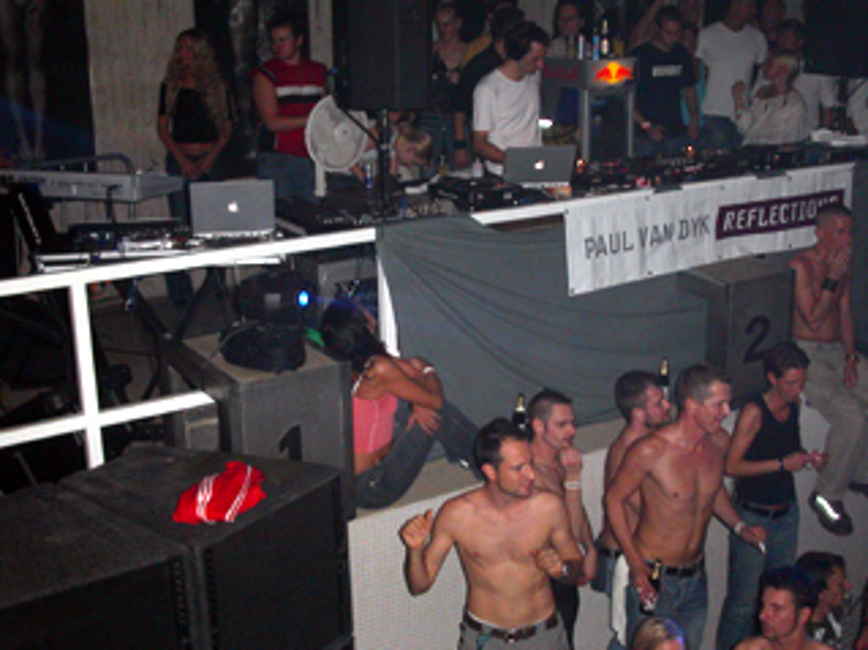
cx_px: 448
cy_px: 337
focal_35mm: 48
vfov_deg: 30.2
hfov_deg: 39.7
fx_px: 1203
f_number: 2.8
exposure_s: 1/30
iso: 200
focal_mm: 7.8
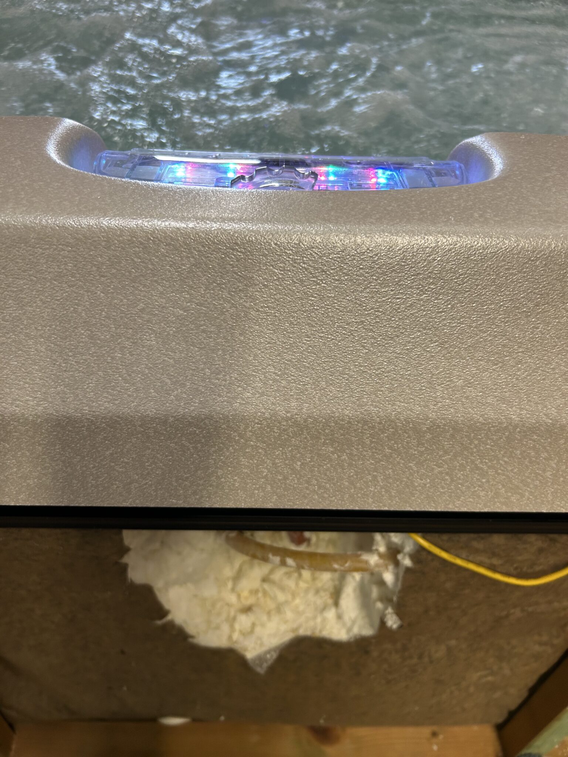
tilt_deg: -42.7
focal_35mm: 26
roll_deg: -2.2
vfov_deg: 67.3
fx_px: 569
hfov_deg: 53.1
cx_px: 284
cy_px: 378
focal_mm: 5.7
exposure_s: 1/120
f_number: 1.5
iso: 125
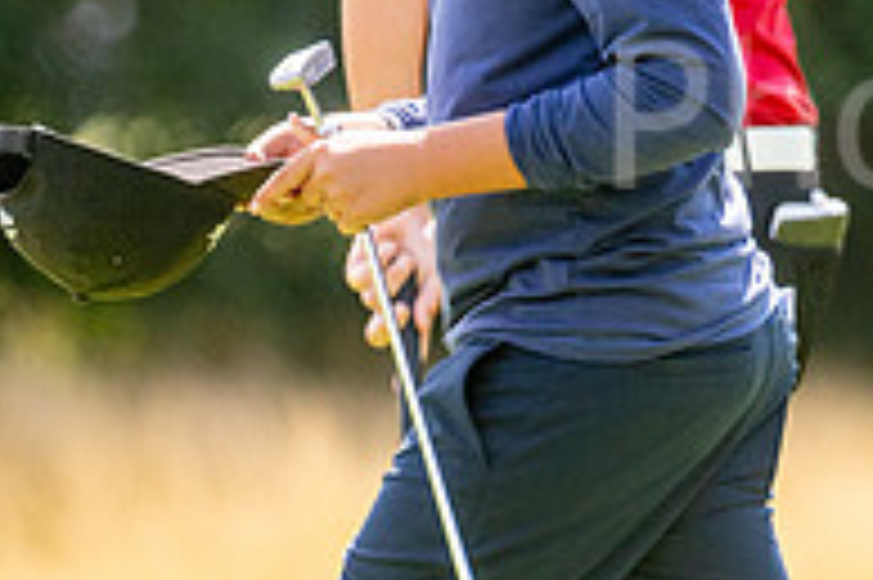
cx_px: 1364
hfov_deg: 1.4
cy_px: -205
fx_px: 36707
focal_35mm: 1515
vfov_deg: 0.9
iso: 320
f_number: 4
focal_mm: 300
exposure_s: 1/1000
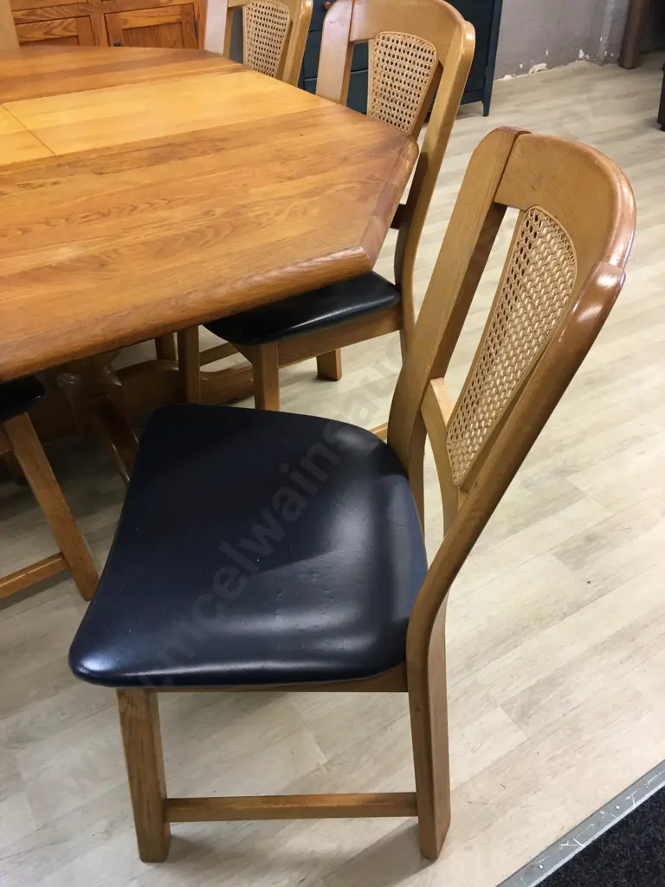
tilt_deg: -36.9
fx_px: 743
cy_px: 444
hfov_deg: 48.2
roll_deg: +0.1
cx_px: 332
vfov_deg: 61.7
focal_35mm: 29
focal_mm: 4.15
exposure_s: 1/17
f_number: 2.2
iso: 50
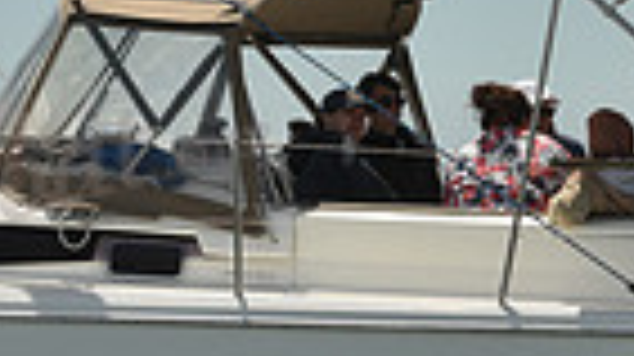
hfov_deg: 7.2
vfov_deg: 4.0
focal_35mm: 301
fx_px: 5055
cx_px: 508
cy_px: 372
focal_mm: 70
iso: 320
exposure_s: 1/800
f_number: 13
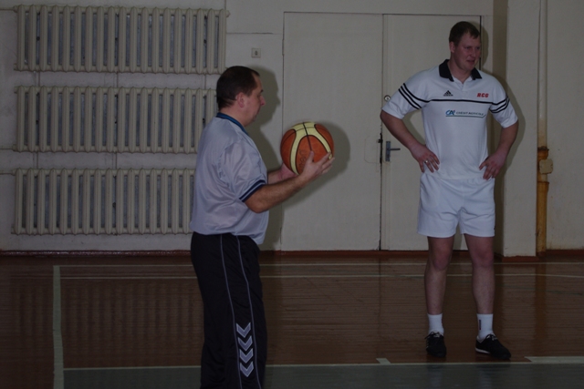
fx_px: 1038
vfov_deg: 21.3
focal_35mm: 64
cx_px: 292
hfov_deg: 31.4
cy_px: 194
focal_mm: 42.5
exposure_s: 1/50
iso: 200
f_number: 4.5
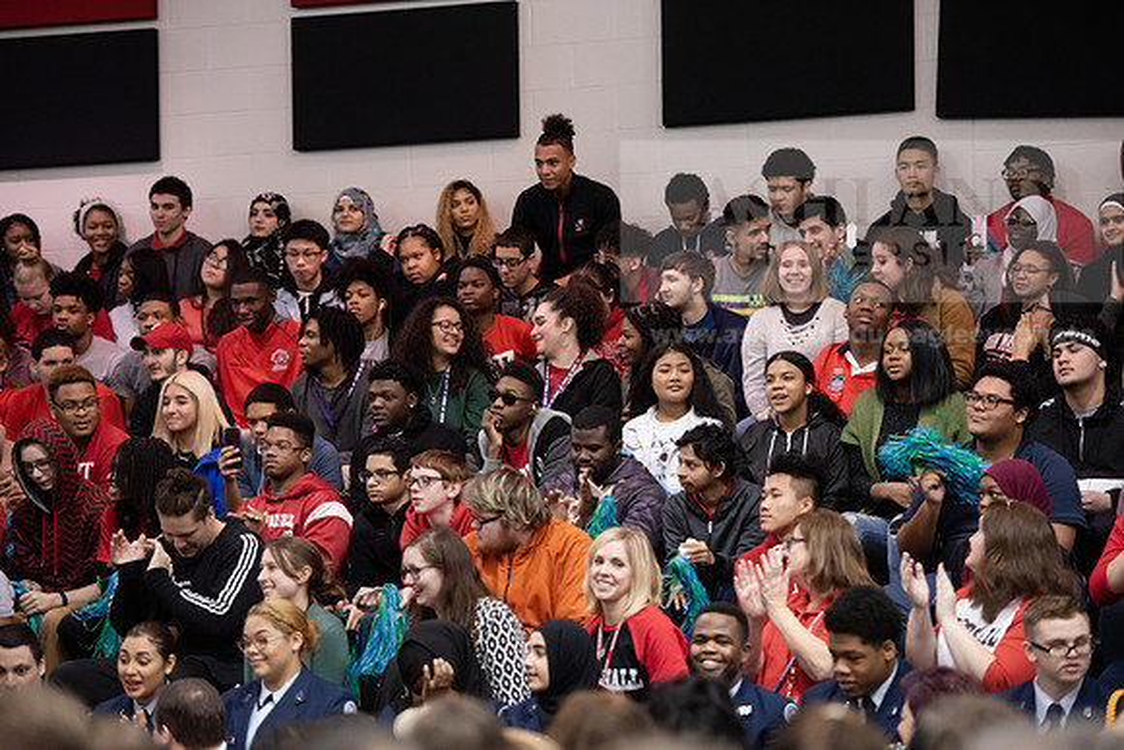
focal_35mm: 120
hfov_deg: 17.1
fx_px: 3747
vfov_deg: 11.4
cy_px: 375
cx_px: 562
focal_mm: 120
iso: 2500
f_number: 2.8
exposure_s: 1/250
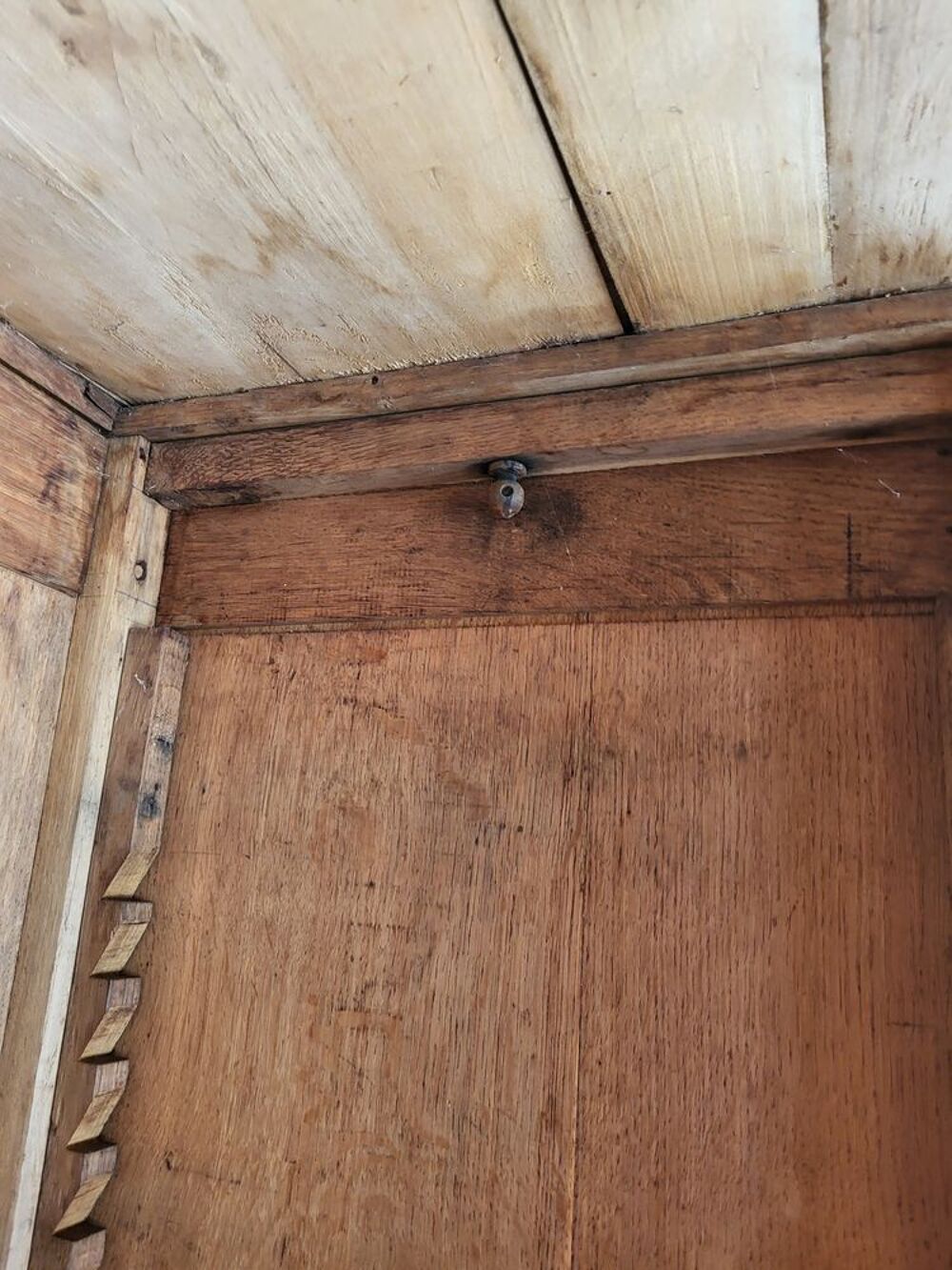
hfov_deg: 53.1
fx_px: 953
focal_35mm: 26
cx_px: 476
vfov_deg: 67.3
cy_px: 635
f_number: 1.8
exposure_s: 1/50
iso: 200
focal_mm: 5.4
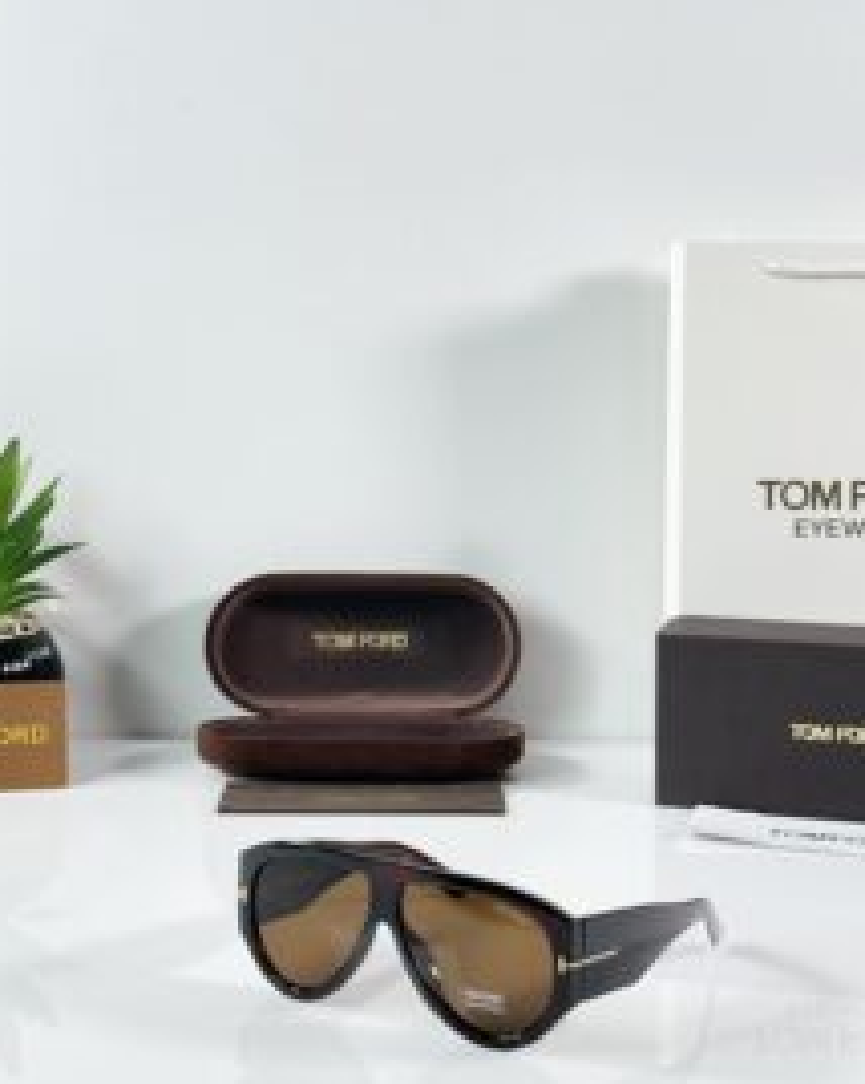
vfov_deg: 27.1
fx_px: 2243
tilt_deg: -6.0
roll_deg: -0.9
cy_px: 445
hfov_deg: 21.8
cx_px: 453
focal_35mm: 70
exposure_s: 1/50
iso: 50
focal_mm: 6.86
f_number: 1.78
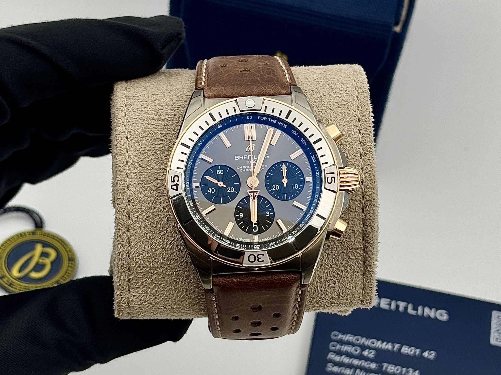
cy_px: 188
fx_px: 695
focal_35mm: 48
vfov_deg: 30.3
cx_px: 250
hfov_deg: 39.7
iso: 64
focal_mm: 6.76
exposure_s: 1/229
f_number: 1.78
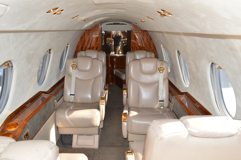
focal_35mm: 27
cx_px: 120
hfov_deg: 67.4
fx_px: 181
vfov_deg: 47.8
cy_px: 80
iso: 250
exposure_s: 1/60
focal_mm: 18
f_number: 8
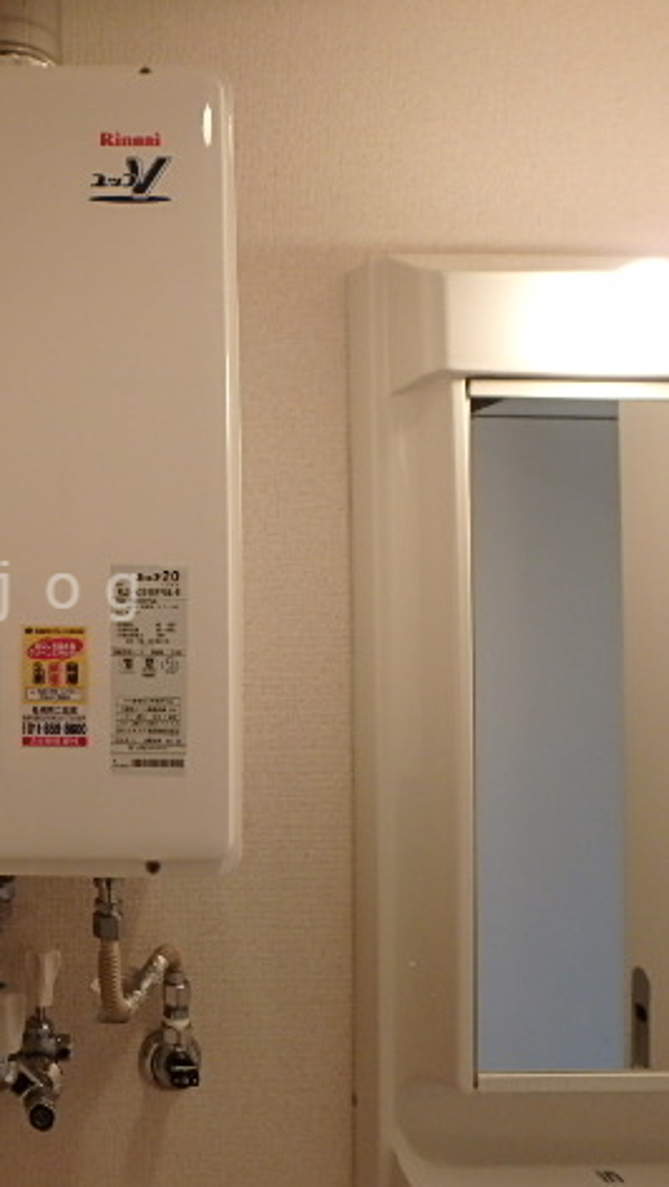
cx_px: -20
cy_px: 591
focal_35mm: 31
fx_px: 976
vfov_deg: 62.6
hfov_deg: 34.0
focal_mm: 3.7
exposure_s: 1/80
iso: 250
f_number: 3.5
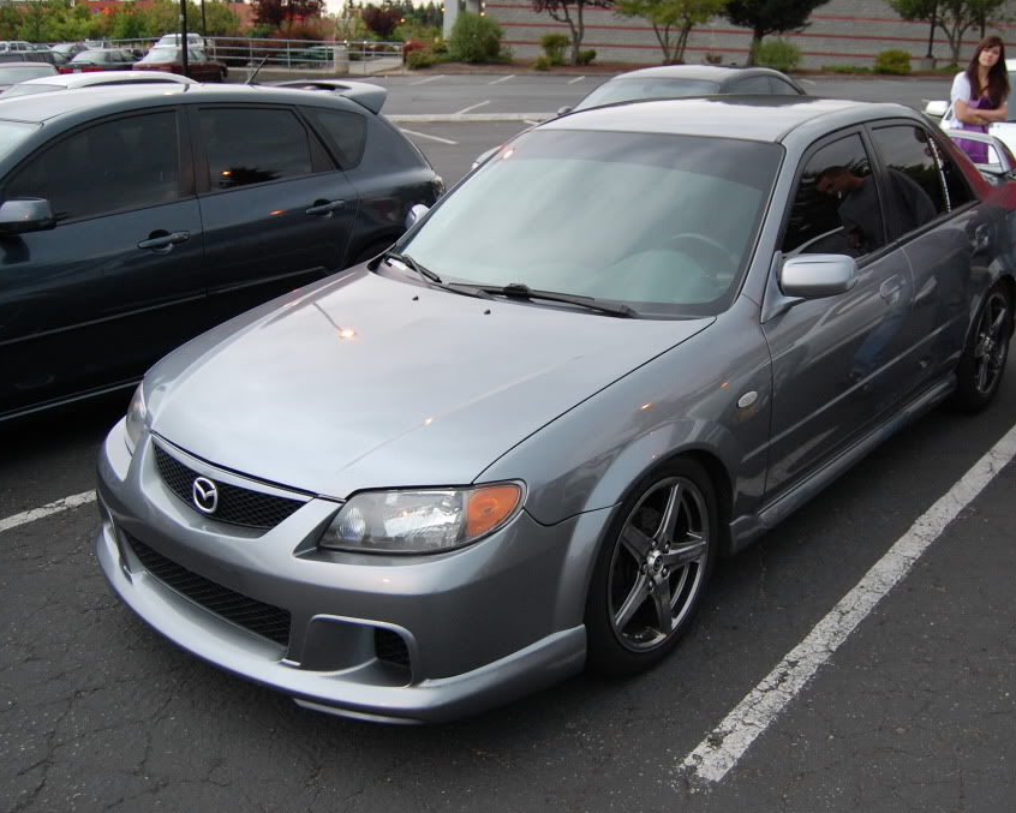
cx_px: 546
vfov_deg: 43.4
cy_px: 407
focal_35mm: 34
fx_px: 1022
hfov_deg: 52.8
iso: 800
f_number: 3.8
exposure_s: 1/160
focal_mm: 20
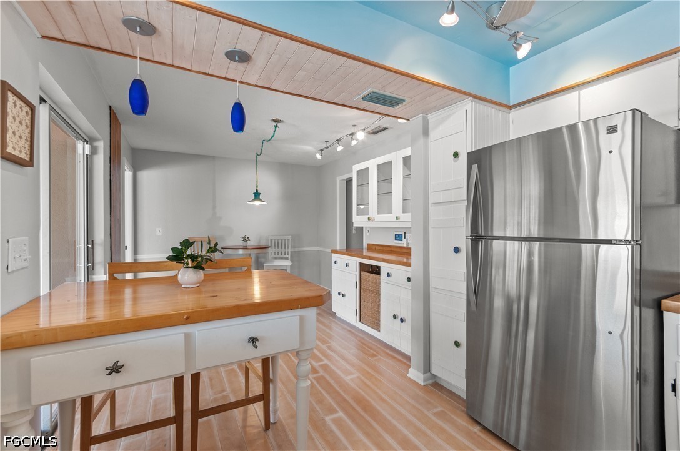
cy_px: 226
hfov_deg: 100.5
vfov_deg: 77.1
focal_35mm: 15
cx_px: 340
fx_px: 283
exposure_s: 1/3
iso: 200
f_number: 8
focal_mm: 10
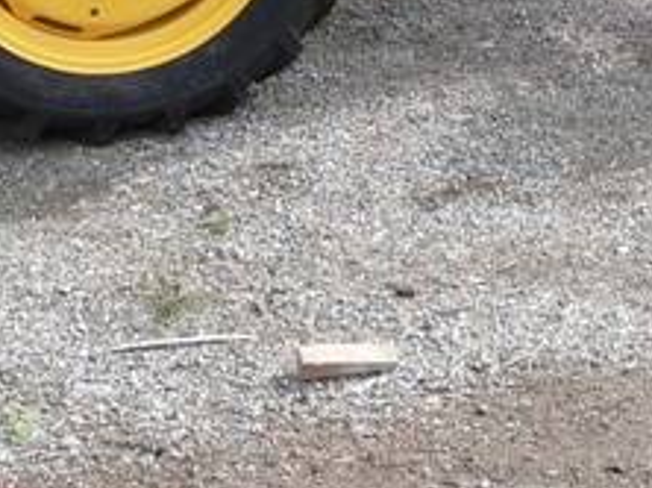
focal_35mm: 130
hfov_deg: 15.2
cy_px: -320
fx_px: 2446
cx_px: 420
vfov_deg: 10.8
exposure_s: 1/160
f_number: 4
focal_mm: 6
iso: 80
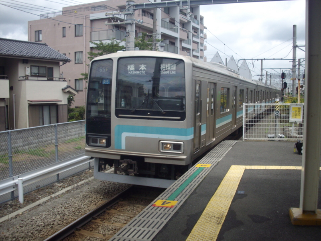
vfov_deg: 38.7
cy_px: 120
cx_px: 160
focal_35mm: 37
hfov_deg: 50.1
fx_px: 343
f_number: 5.6
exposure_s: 1/250
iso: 80
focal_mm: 6.2
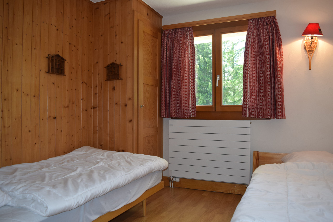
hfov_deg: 67.4
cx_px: 166
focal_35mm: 27
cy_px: 111
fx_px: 250
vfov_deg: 47.9
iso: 800
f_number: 5
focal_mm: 18
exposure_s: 1/100
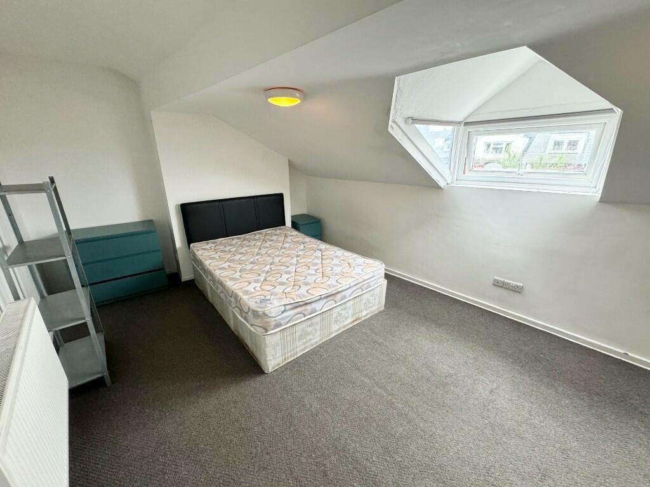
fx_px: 263
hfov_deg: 102.1
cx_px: 325
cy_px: 244
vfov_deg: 85.7
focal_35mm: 14
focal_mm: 2.22
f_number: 2.2
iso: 320
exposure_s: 1/100
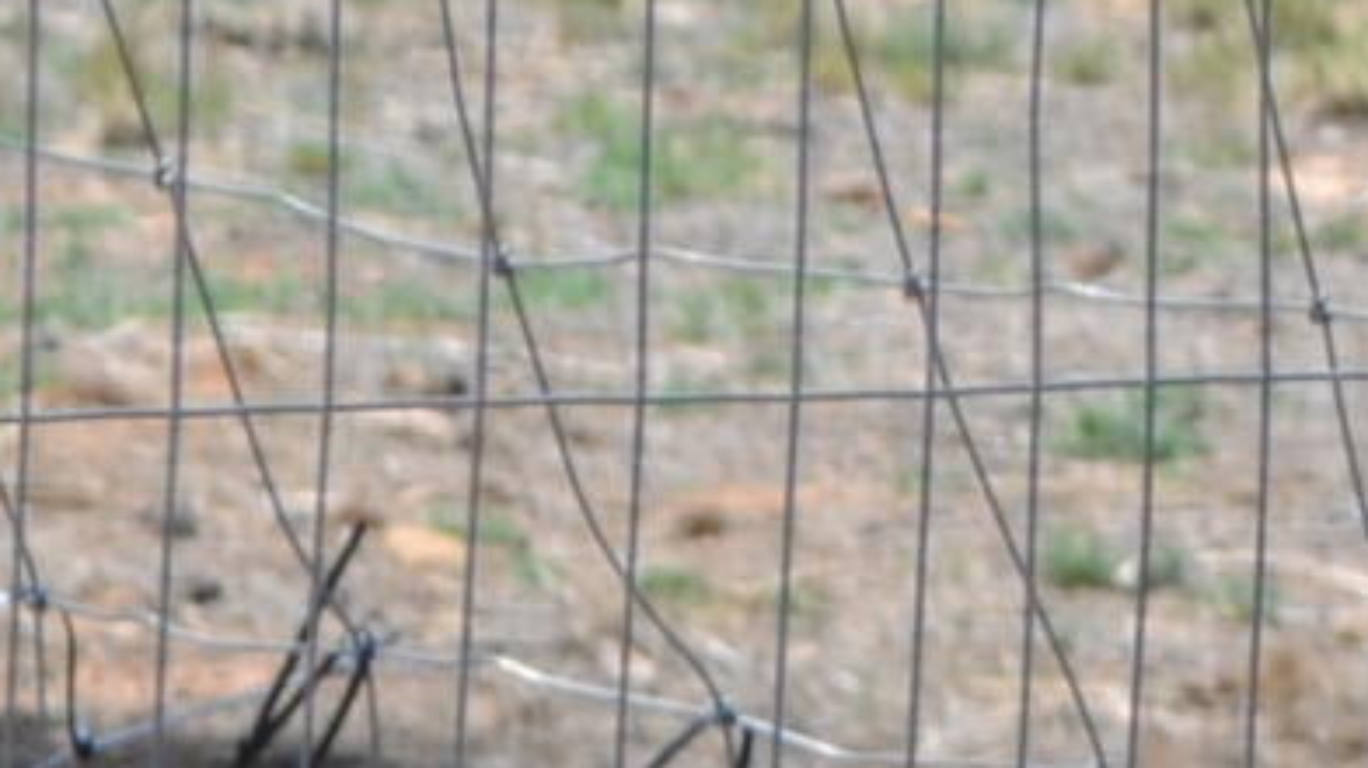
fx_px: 24001
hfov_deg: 3.2
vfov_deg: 1.8
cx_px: 3888
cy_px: -1770
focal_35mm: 662
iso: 100
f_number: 8
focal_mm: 55
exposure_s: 1/250
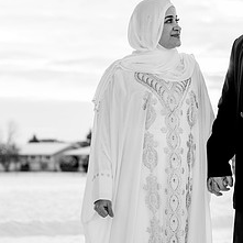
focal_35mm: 194
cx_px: 221
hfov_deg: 9.0
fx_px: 1541
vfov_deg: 9.0
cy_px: 130
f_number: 4.5
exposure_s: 1/125
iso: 100
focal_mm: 87
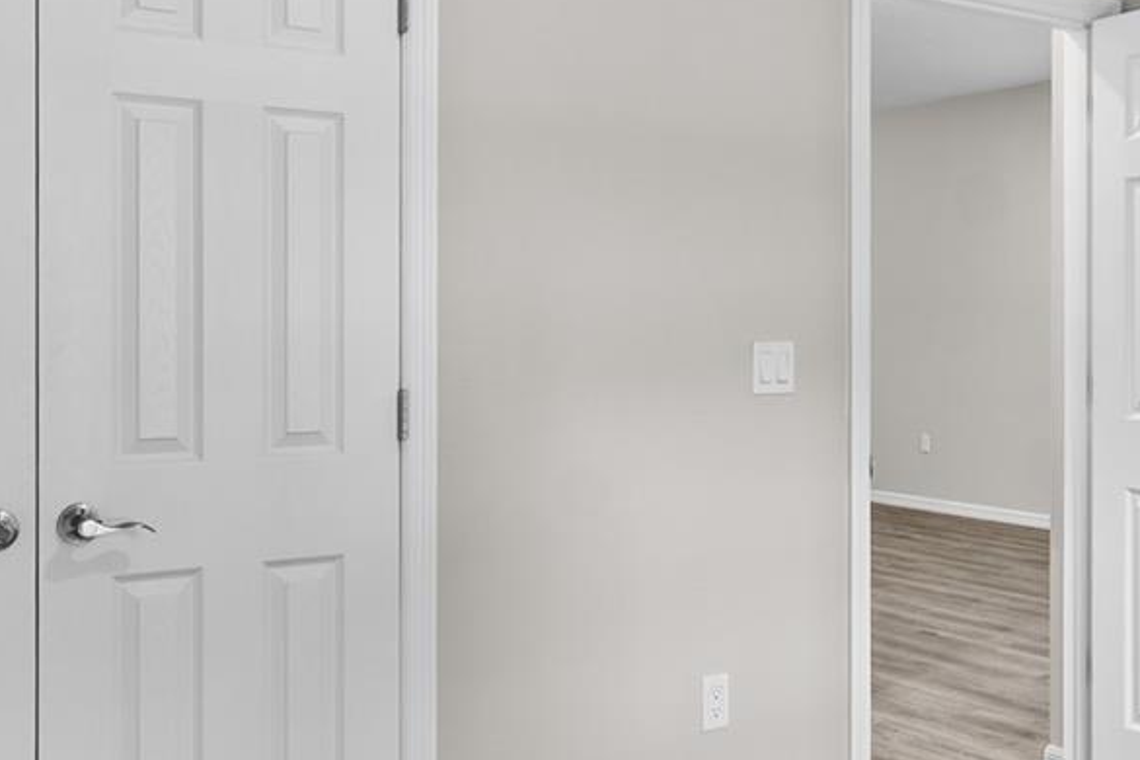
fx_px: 1298
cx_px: 692
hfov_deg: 47.1
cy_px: 355
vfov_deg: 32.6
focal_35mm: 41
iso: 100
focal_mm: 10
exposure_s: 2
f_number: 7.1
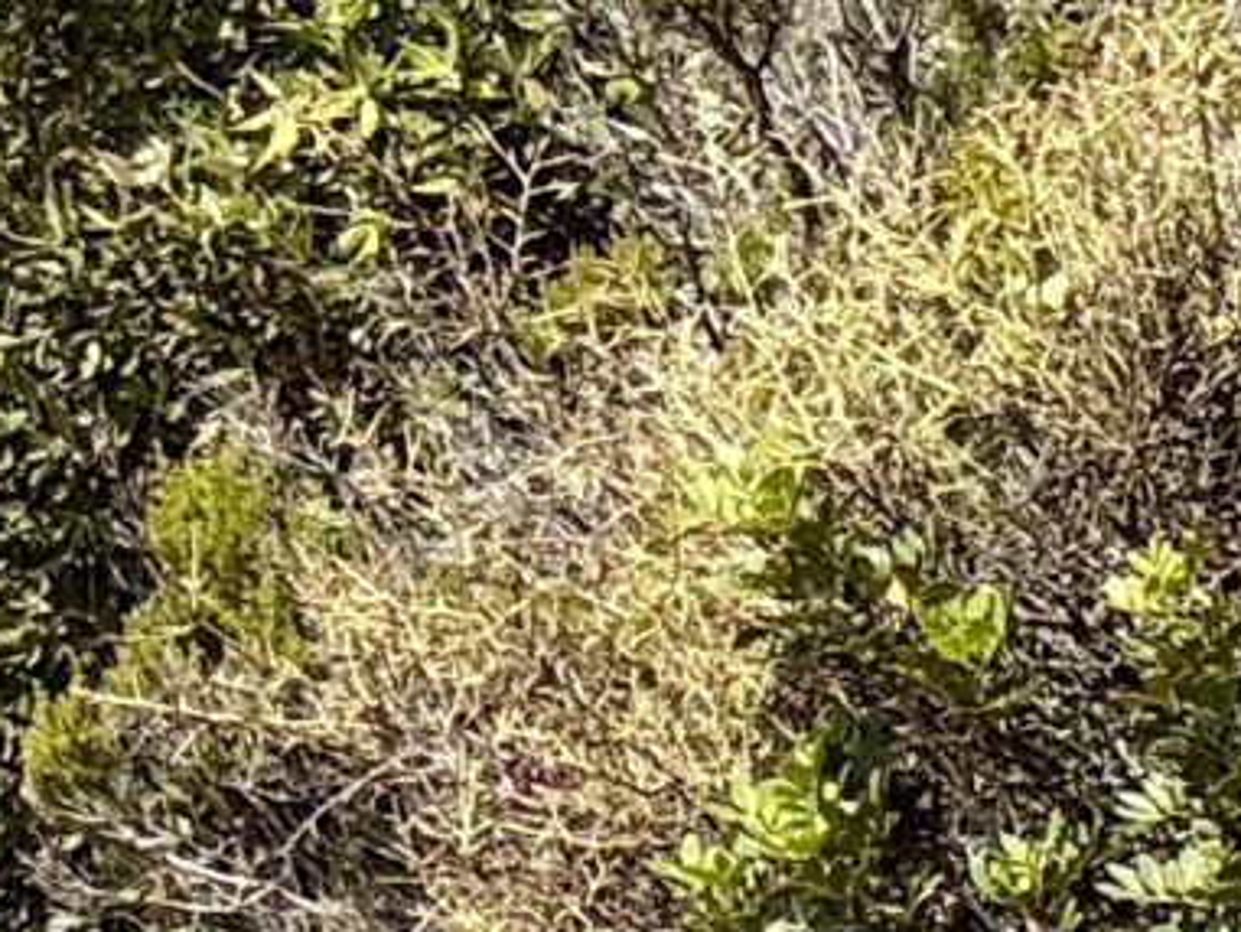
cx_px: -2700
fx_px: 18541
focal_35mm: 517
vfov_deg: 2.9
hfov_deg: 3.7
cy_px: -808
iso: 25
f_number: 2.8
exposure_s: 1/645
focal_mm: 9
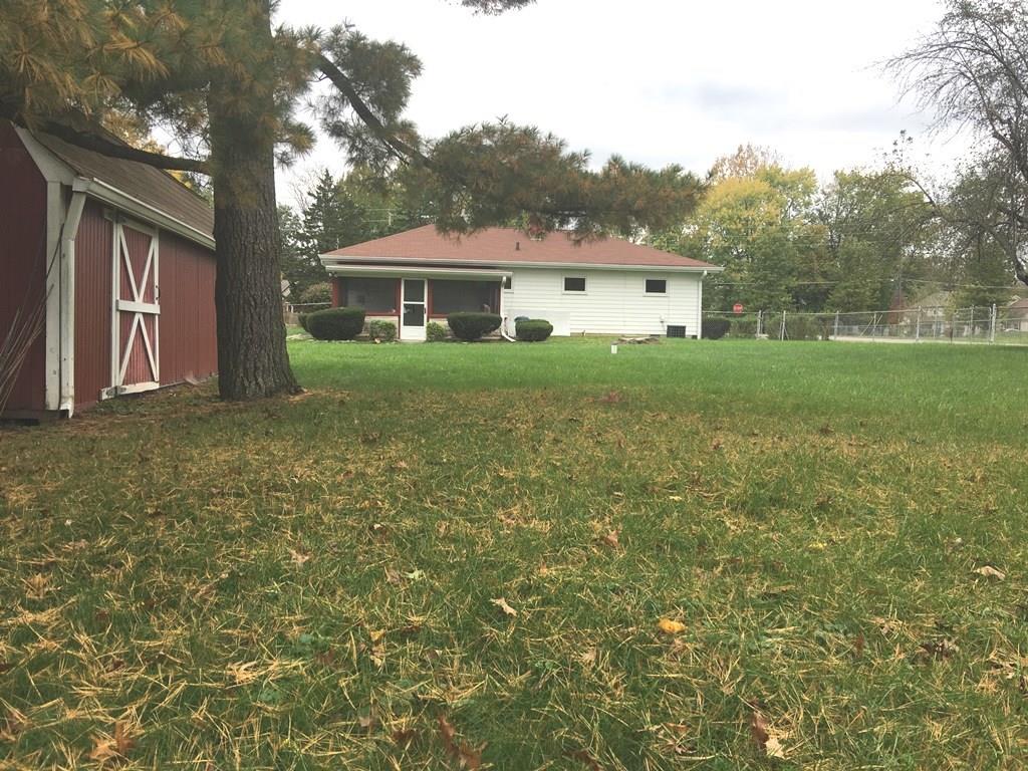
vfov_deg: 48.2
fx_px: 861
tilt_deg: -1.9
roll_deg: -2.5
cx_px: 514
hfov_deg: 61.7
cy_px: 386
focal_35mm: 29
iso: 25
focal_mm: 4.15
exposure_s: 1/340
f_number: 2.2
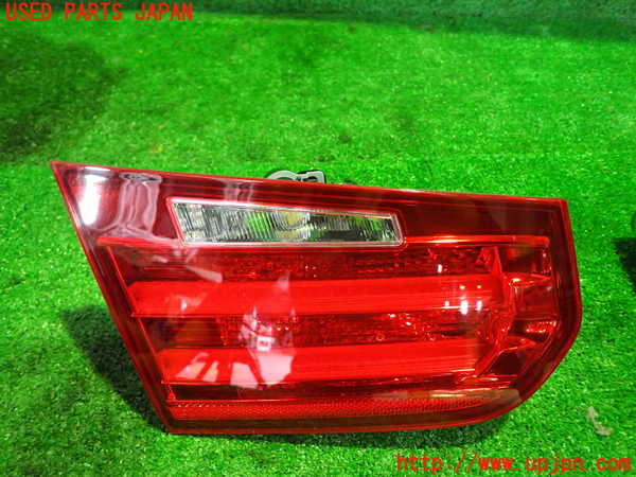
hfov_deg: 69.4
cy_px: 238
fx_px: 459
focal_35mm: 25
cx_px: 318
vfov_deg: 54.9
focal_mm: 4.5
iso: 1000
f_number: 2
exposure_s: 1/40
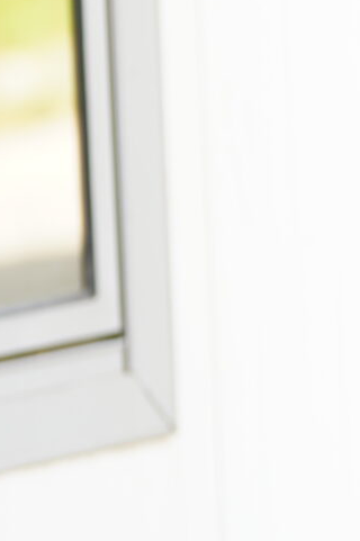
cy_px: 118
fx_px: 7600
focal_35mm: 506
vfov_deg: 4.1
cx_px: 750
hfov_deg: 2.7
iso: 200
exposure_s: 1/250
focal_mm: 95
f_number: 2.8
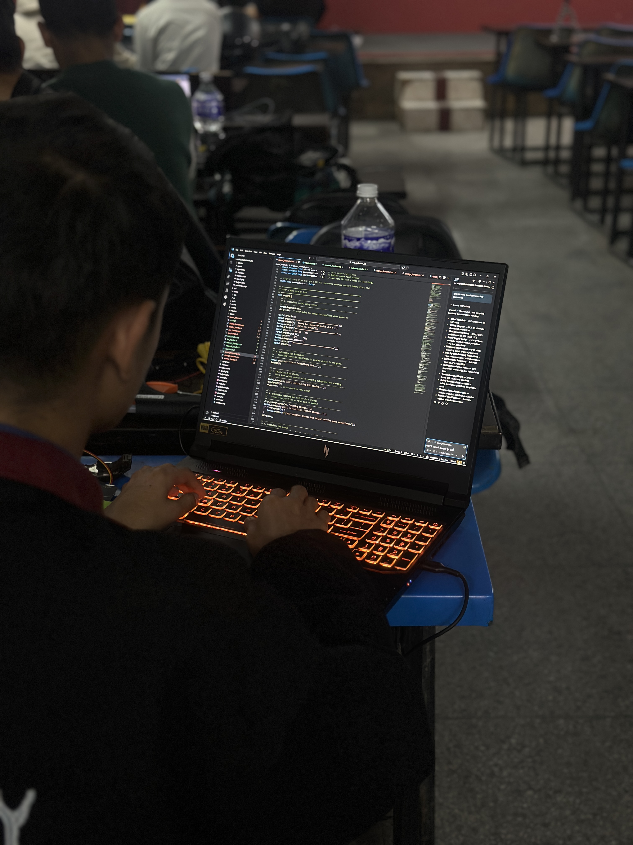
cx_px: 316
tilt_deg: -22.0
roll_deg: +0.8
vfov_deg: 39.7
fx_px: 1170
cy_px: 422
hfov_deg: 30.3
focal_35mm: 48
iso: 320
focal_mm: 6.86
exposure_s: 1/33
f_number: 1.78
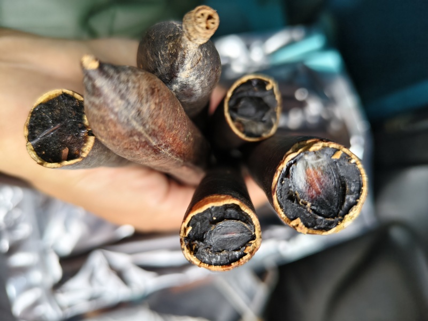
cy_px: 160
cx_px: 214
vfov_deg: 58.9
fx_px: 284
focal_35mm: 23
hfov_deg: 73.9
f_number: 1.88
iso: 254
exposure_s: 1/100
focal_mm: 5.56
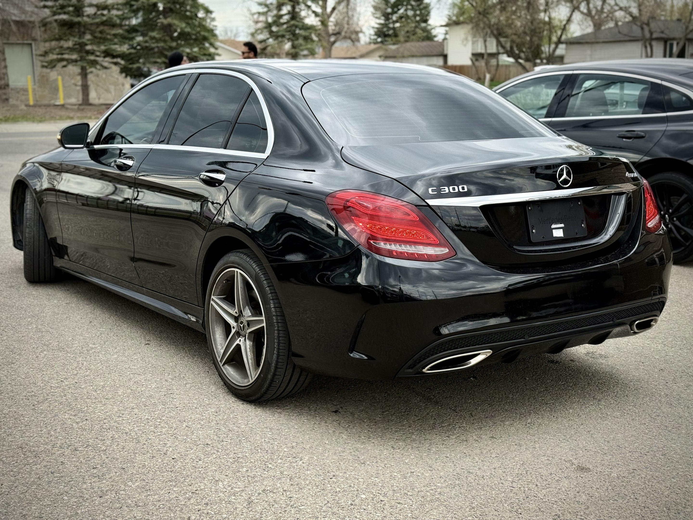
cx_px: 346
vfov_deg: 30.3
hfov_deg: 39.7
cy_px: 260
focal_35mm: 48
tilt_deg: -9.5
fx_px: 961
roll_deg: +0.4
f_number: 1.78
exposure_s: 1/1353
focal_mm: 6.76
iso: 100
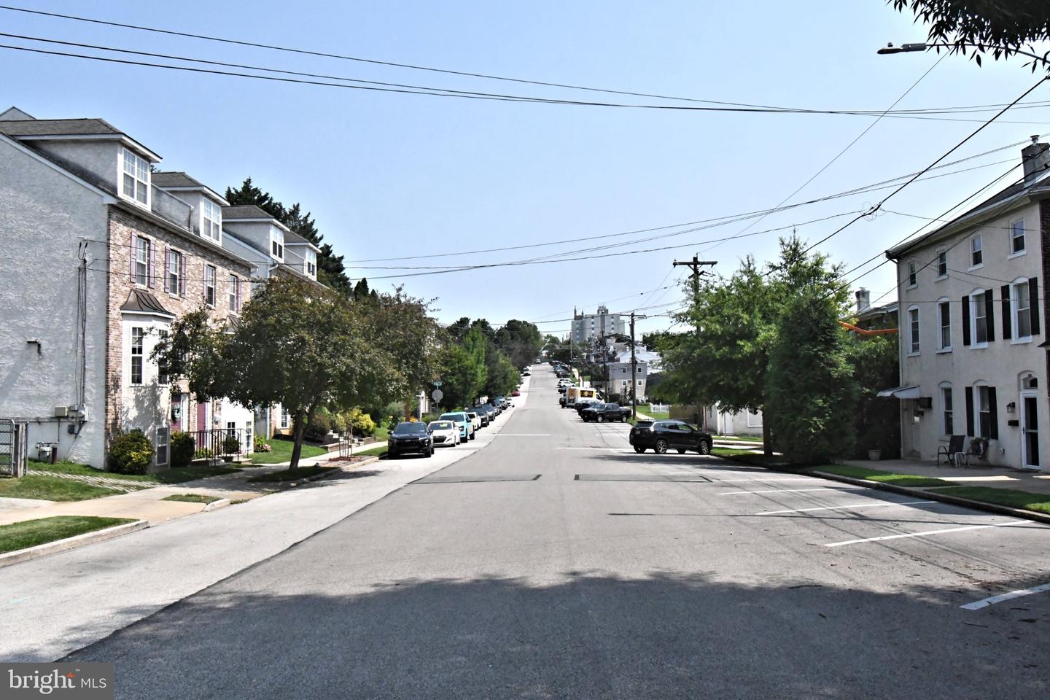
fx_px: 875
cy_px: 350
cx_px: 525
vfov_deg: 43.6
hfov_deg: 61.9
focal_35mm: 30
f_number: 11
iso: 5000
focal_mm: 20
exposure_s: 1/8000
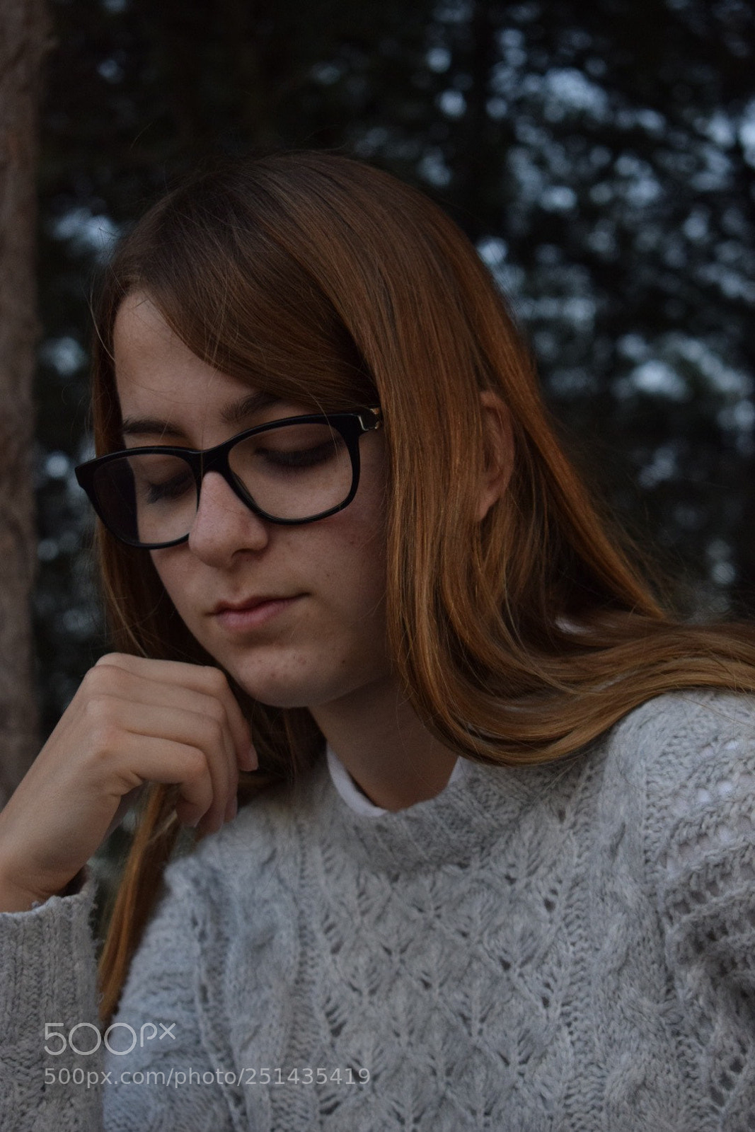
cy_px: 566
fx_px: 2453
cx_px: 378
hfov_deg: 17.5
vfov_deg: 26.0
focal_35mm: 78
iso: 1000
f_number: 5.6
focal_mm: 52
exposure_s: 1/1250
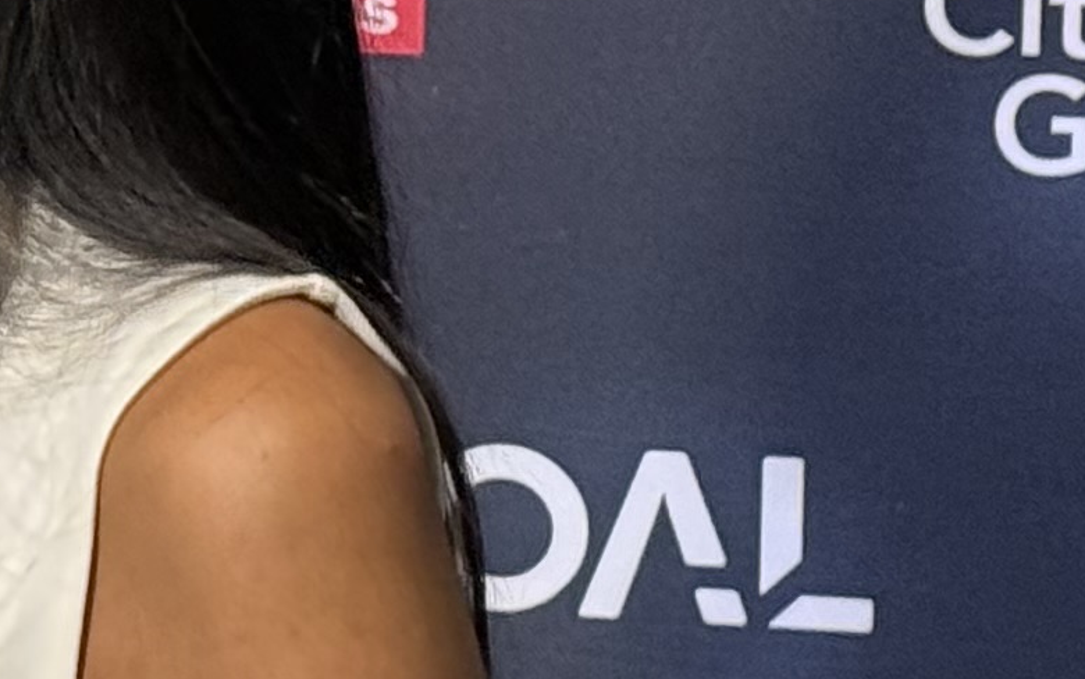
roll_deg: -0.4
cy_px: -32
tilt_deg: -7.4
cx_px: -455
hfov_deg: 7.9
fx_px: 7779
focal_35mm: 263
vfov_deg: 5.0
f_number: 1.78
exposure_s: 1/33
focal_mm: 6.76
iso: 250
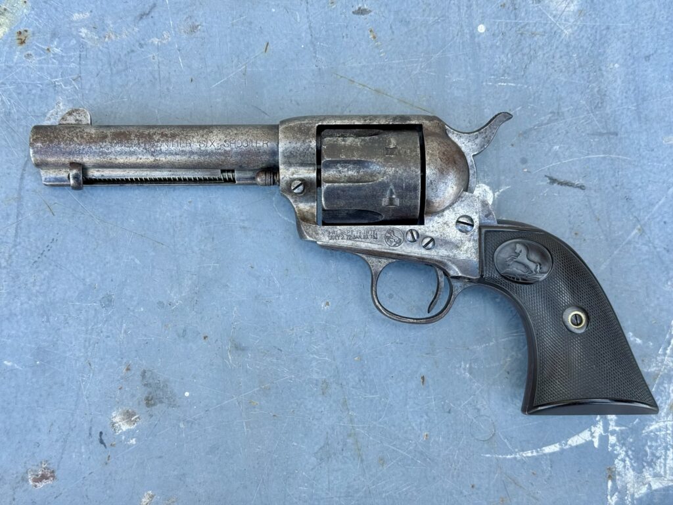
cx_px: 336
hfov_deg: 39.7
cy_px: 252
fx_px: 933
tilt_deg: -80.6
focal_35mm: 48
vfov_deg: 30.3
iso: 64
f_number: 1.78
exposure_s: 1/284
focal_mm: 6.76
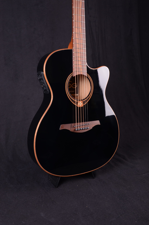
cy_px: 112
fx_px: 234
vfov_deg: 51.4
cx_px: 74
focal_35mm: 38
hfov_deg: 35.3
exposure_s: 1/200
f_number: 10
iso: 200
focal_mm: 25
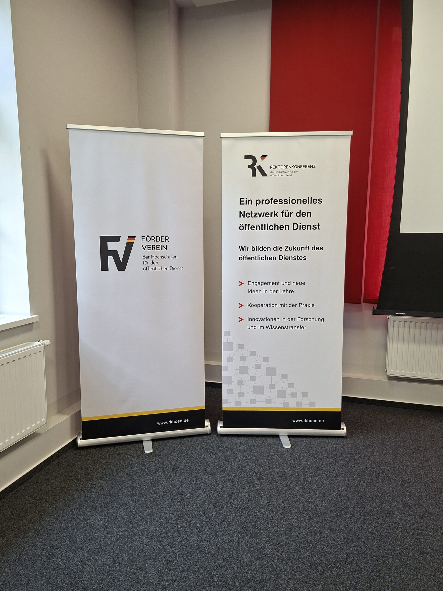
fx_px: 409
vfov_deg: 71.6
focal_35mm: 24
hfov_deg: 56.8
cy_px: 295
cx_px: 215
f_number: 1.8
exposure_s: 1/100
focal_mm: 5.54
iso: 160
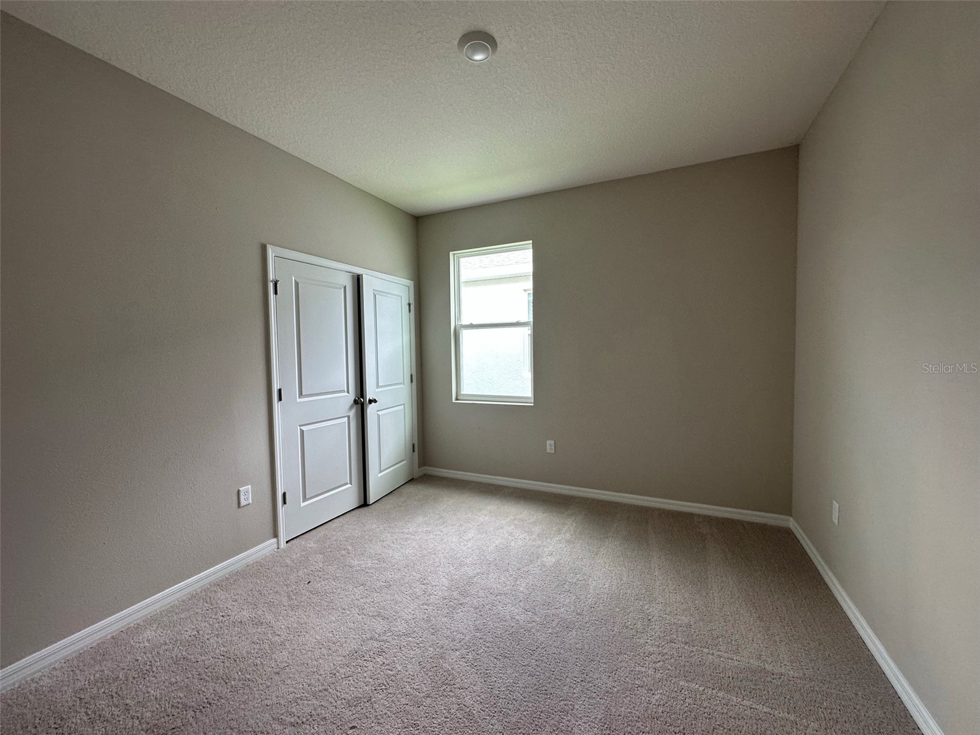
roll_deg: +1.2
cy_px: 368
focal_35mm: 14
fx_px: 396
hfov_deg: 102.1
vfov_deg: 85.7
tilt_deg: -2.3
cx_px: 490
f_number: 2.2
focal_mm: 2.22
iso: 125
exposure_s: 1/120
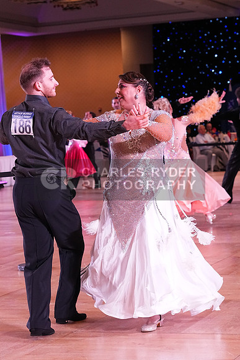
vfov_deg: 19.5
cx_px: 120
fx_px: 1049
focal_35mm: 105
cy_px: 180
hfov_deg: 13.0
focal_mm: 70
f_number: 5.6
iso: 3200
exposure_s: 1/320
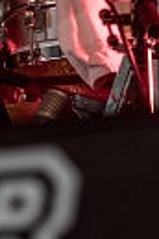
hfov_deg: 1.6
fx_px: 5841
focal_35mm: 882
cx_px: 233
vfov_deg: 2.3
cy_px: -154
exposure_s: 1/125
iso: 640
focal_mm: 105
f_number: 2.8
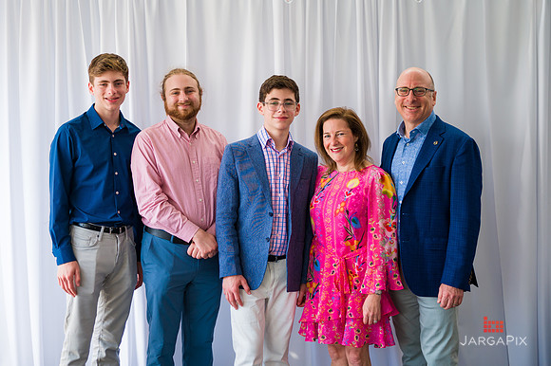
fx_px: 847
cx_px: 258
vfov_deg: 24.4
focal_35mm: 55
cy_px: 171
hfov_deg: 36.0
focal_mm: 52
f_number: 3.2
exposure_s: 1/500
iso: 400
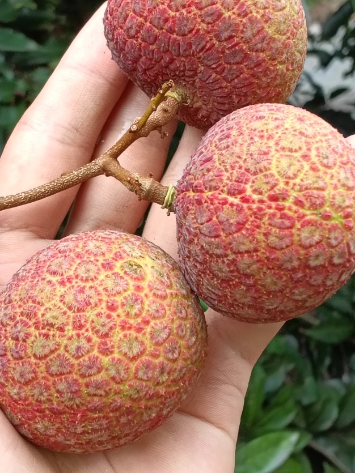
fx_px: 944
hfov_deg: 21.3
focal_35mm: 69
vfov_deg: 28.2
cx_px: 194
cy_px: 223
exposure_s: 1/100
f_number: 1.8
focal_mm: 3.61
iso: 80
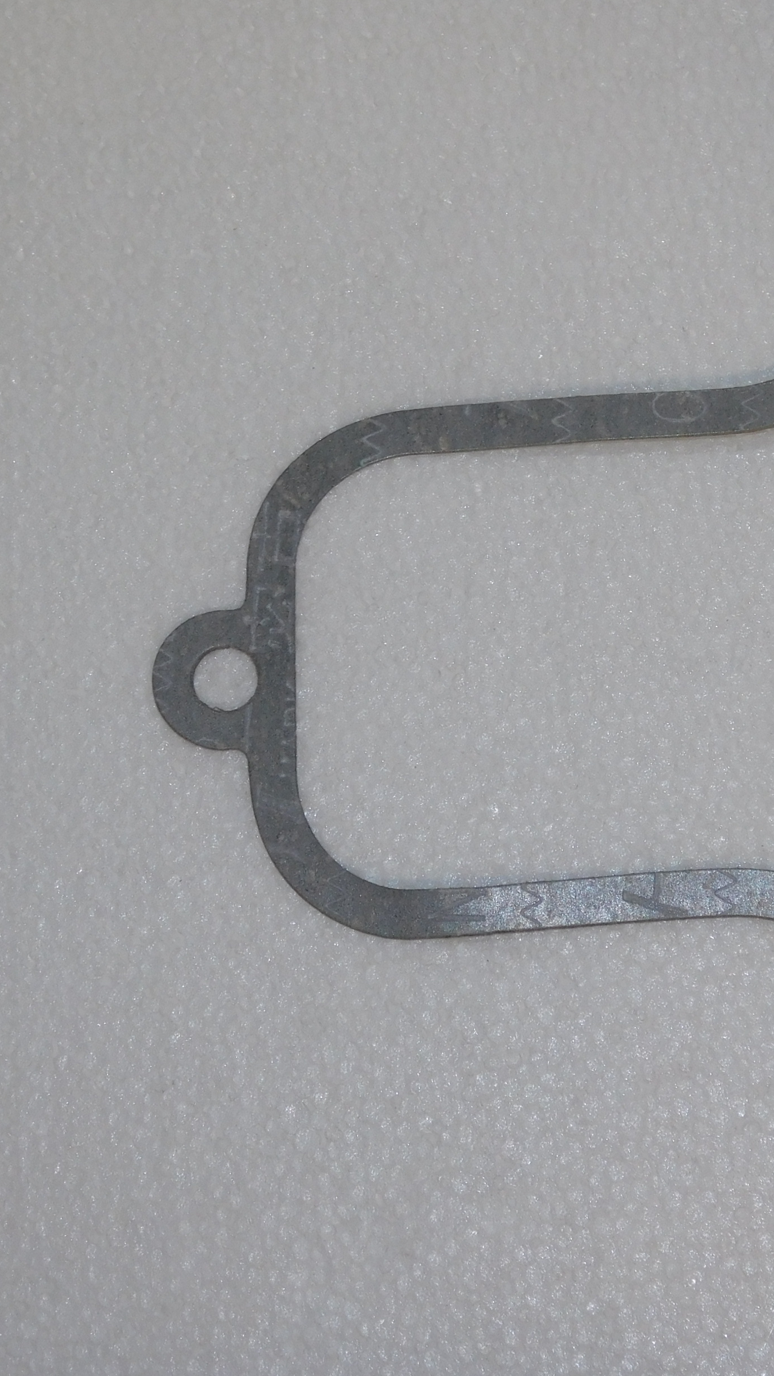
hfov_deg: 12.5
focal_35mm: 96
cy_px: 688
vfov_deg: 22.2
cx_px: 718
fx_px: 3503
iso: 160
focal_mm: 11.7
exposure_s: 1/30
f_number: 4.2
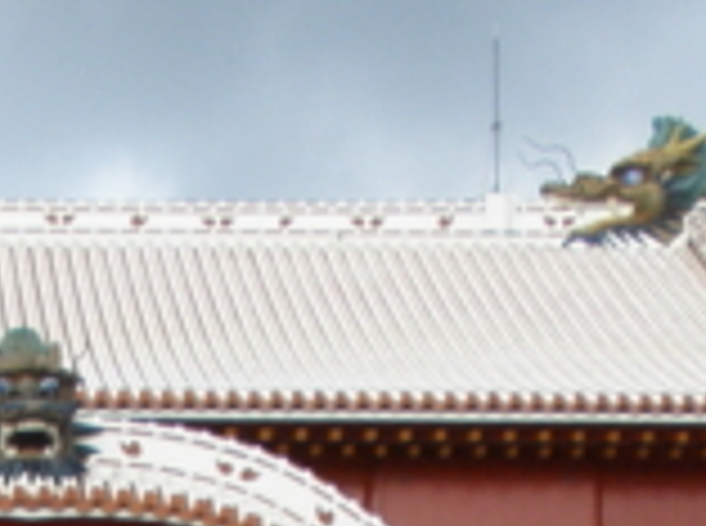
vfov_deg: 7.4
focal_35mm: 189
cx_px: -76
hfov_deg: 10.4
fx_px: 3846
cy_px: 1133
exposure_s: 1/400
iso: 64
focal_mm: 6.6
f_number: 3.5
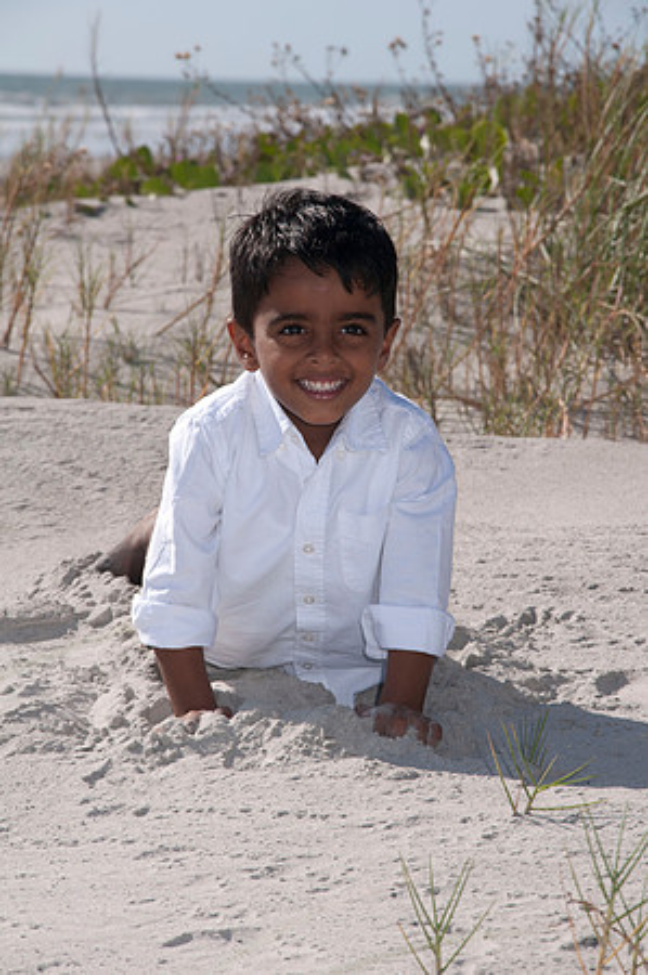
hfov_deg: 8.7
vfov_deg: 13.1
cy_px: 488
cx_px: 324
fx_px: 4262
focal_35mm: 158
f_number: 11
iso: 100
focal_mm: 105
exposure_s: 1/250
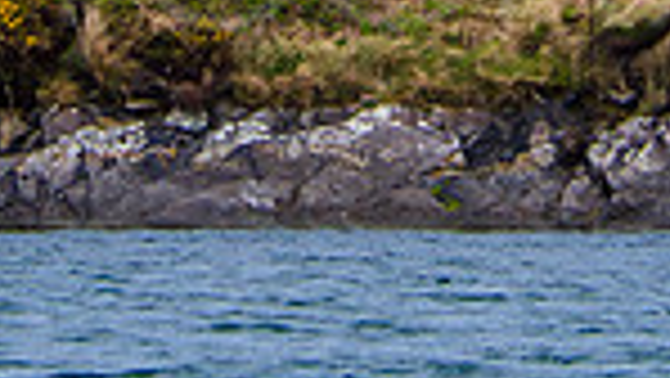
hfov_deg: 4.4
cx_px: 349
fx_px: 8710
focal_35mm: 490
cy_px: -526
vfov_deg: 2.5
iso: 320
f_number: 8
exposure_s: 1/320
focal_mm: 68
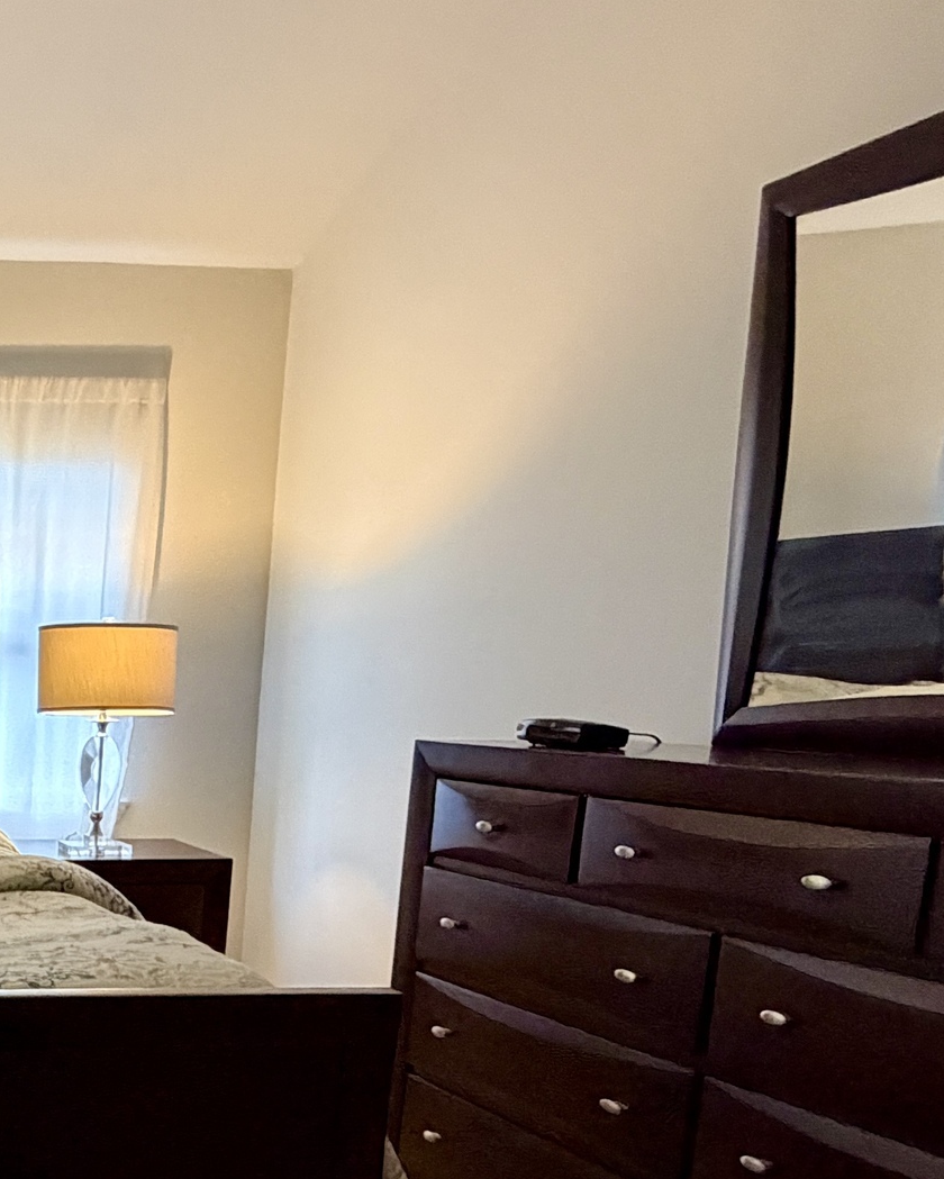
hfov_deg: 30.0
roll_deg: -0.3
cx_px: -276
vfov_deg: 43.8
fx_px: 1396
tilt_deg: -9.2
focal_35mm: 40
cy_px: 925
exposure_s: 1/60
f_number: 2.2
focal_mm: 2.22
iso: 500
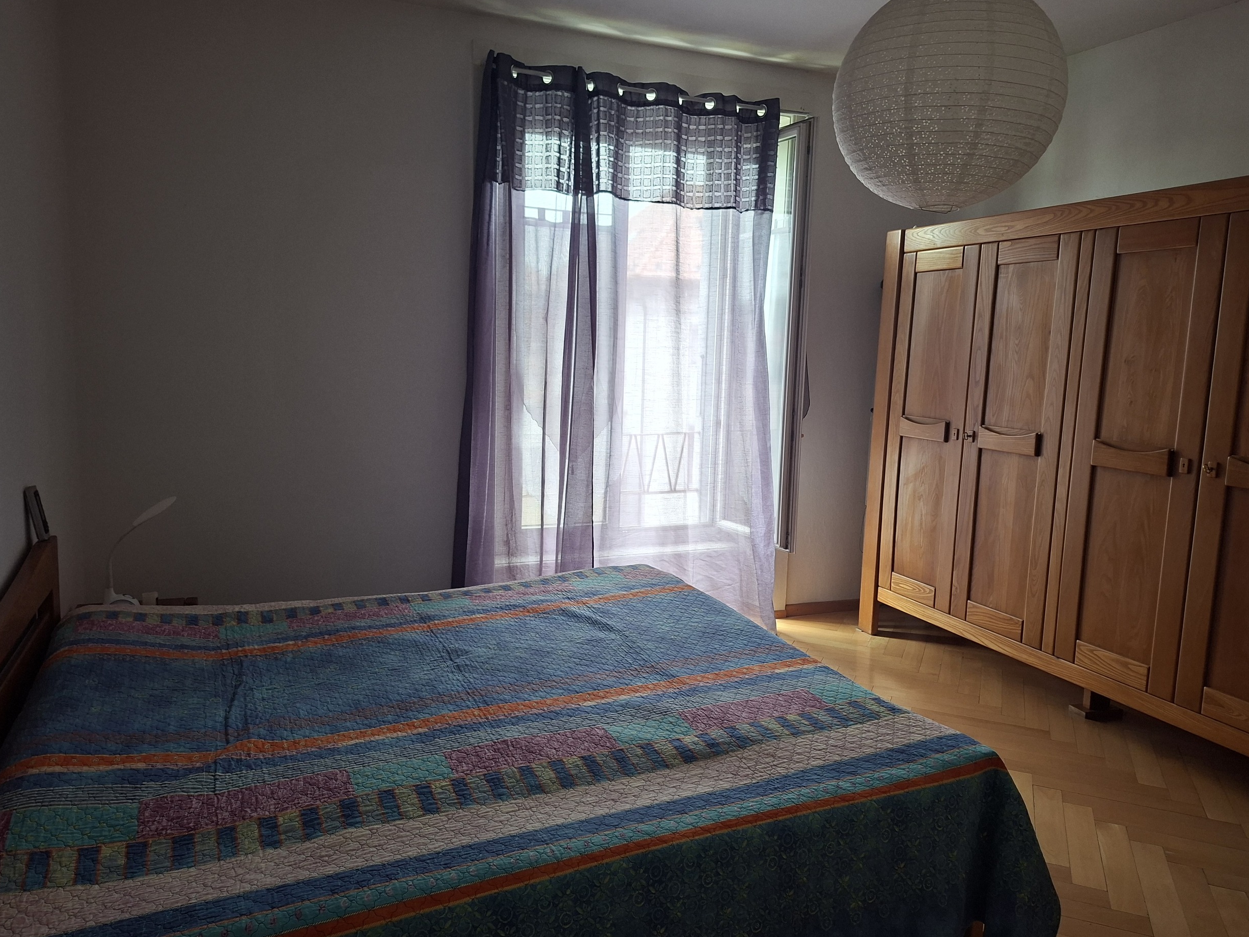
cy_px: 466
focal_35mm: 24
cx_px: 608
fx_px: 866
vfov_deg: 56.8
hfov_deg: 71.6
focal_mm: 5.54
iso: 160
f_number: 1.8
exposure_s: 1/50
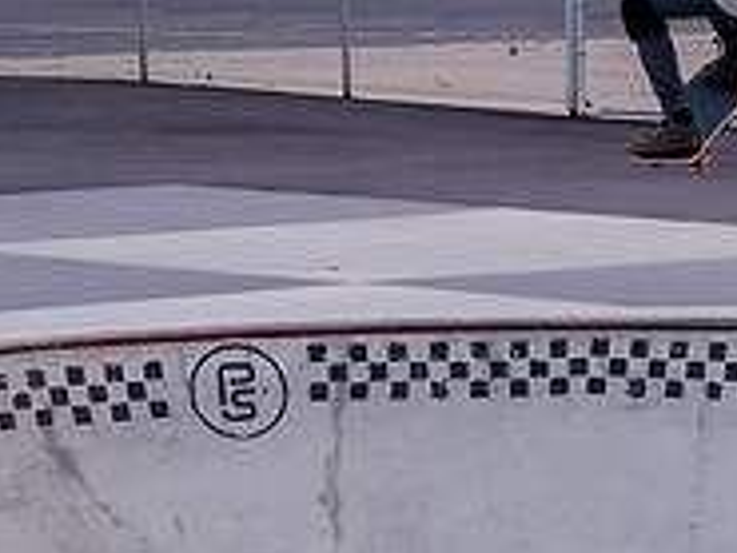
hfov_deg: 9.6
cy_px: 194
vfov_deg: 7.3
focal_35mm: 204
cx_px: 720
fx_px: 4346
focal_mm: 50
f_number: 4
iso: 2500
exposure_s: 1/640
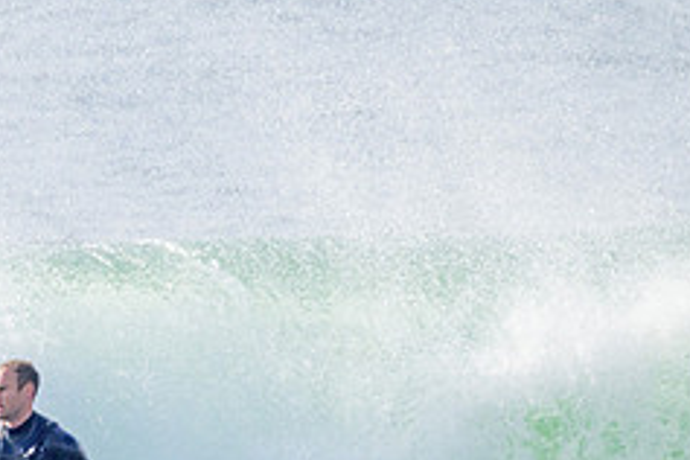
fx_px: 43217
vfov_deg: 0.6
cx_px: 39
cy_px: 433
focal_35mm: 2255
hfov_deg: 0.9
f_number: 11
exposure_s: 1/2000
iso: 800
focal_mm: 800
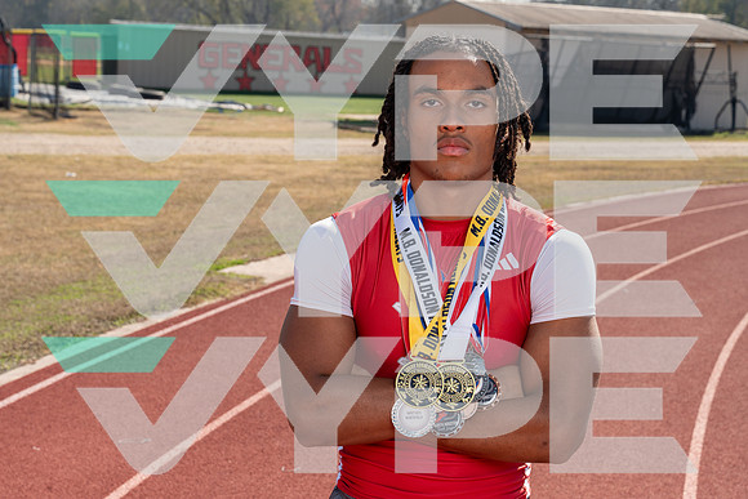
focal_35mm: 70
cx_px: 374
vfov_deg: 19.5
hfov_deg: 28.8
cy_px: 250
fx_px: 1455
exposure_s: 1/200
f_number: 9
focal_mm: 70
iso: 125
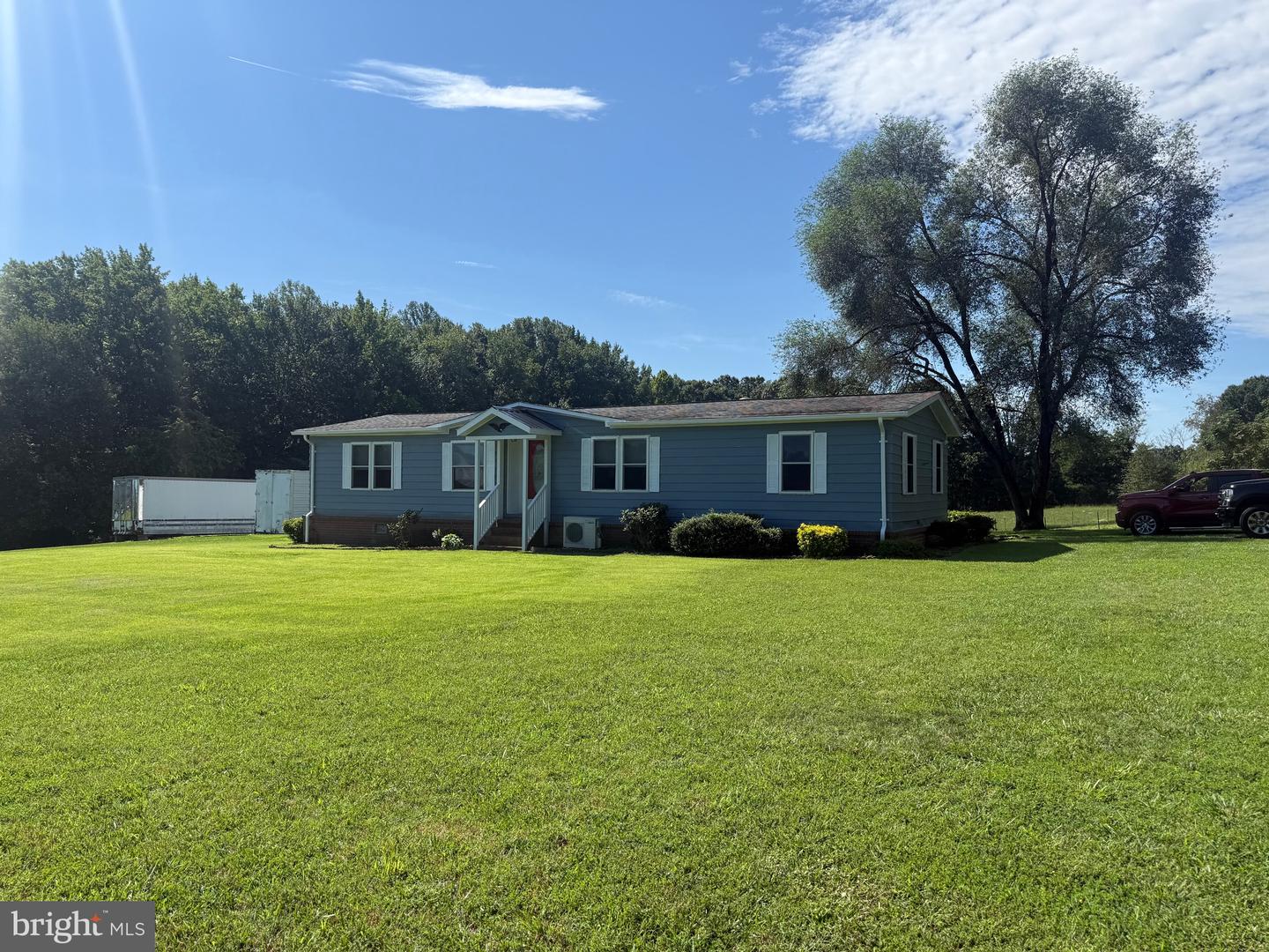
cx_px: 634
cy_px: 476
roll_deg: -2.7
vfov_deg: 56.8
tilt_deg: +1.2
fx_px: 880
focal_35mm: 24
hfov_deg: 71.6
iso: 80
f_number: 1.78
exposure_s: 1/4975
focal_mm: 6.76
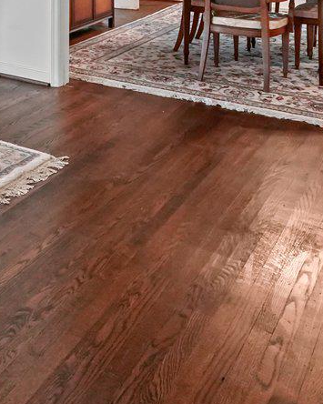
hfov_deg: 24.3
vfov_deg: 30.2
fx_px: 622
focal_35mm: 52
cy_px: -90
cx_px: -129
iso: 6400
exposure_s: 1/30
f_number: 5
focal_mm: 12
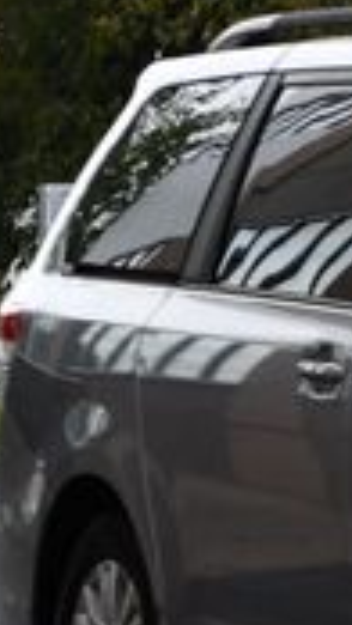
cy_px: 259
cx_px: 808
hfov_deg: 2.3
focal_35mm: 521
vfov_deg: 4.1
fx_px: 8637
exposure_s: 1/250
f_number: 6.3
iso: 200
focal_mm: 90
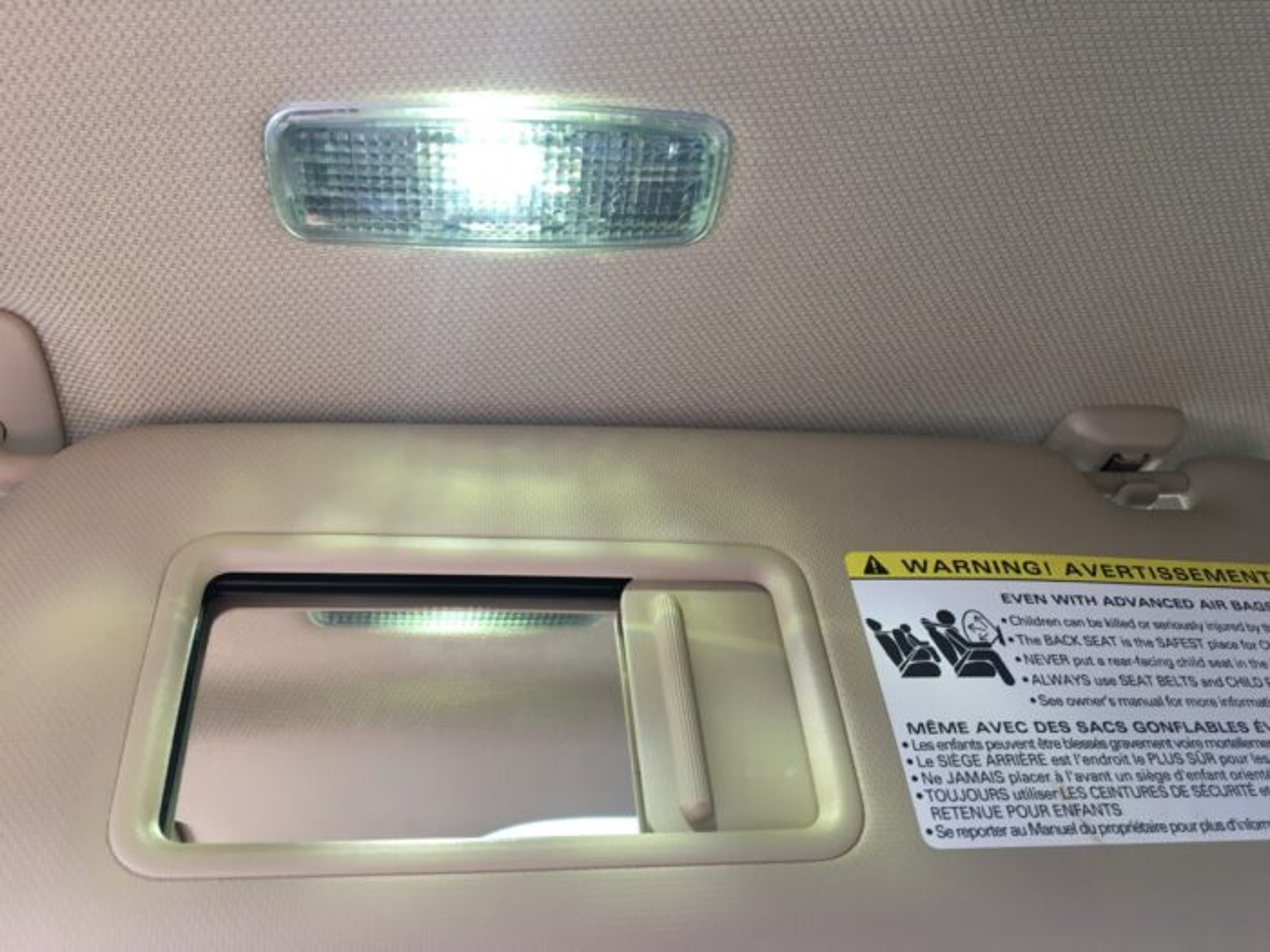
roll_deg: +5.7
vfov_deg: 48.2
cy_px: 476
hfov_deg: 61.7
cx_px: 635
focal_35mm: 29
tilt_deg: +38.5
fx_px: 1064
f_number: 2.2
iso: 25
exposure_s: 1/30
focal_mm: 4.15
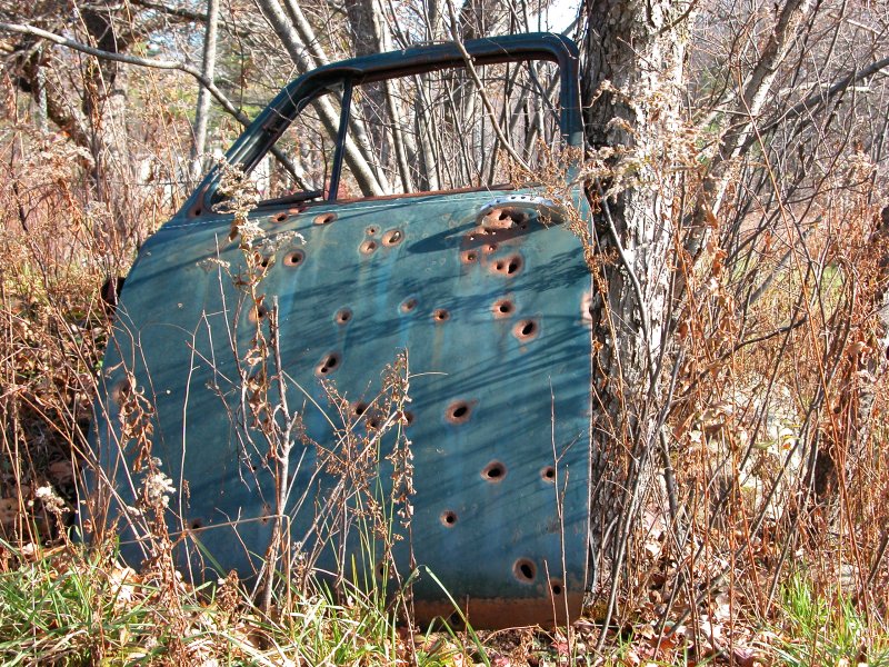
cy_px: 334
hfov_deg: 29.4
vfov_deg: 22.3
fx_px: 1695
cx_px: 444
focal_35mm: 66
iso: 100
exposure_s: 1/77.5
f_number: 4.6
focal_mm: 16.8
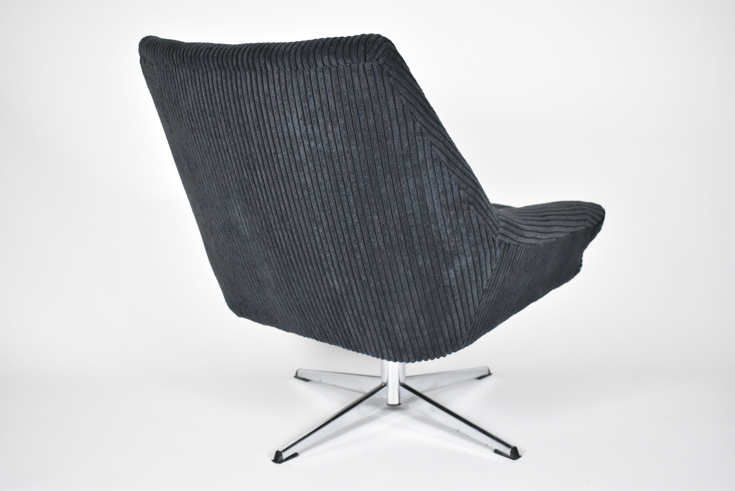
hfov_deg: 46.4
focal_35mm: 42
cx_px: 368
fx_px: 858
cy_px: 246
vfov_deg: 31.9
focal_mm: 28
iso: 1800
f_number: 4.2
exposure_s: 1/125
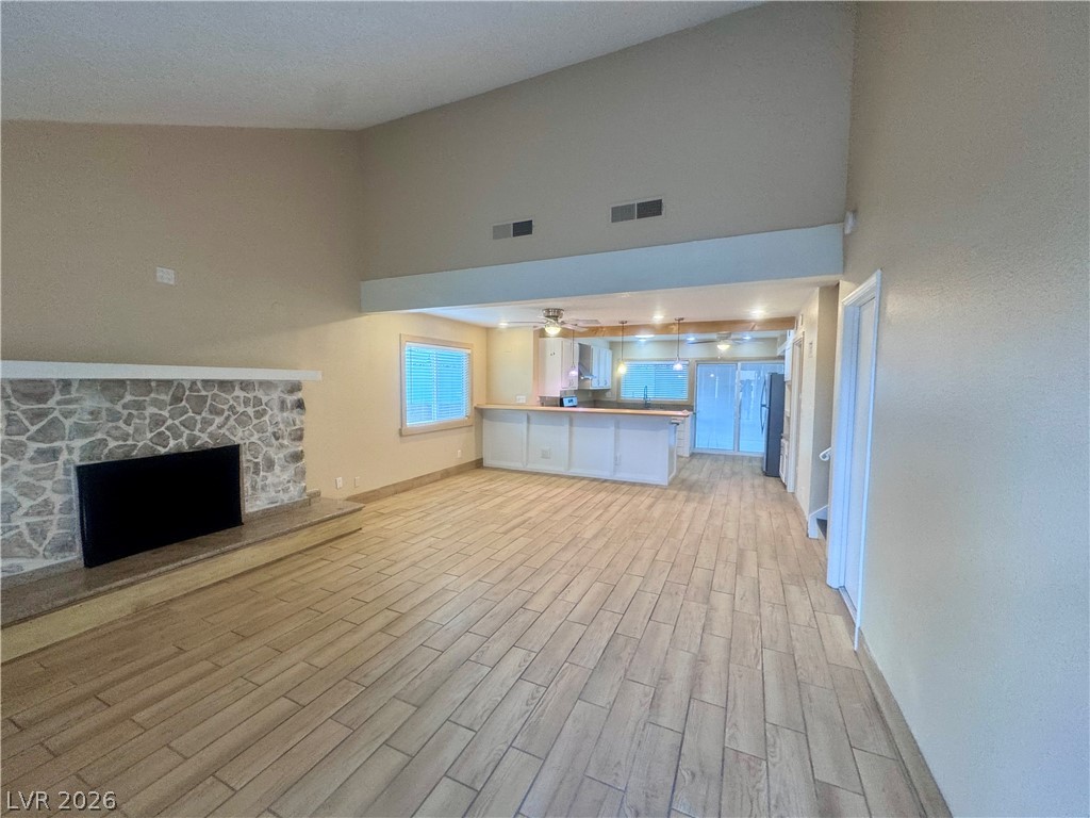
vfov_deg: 85.7
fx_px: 441
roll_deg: -1.2
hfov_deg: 102.1
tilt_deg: -6.7
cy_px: 409
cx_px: 545
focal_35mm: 14
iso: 125
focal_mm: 2.22
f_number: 2.2
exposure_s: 1/120
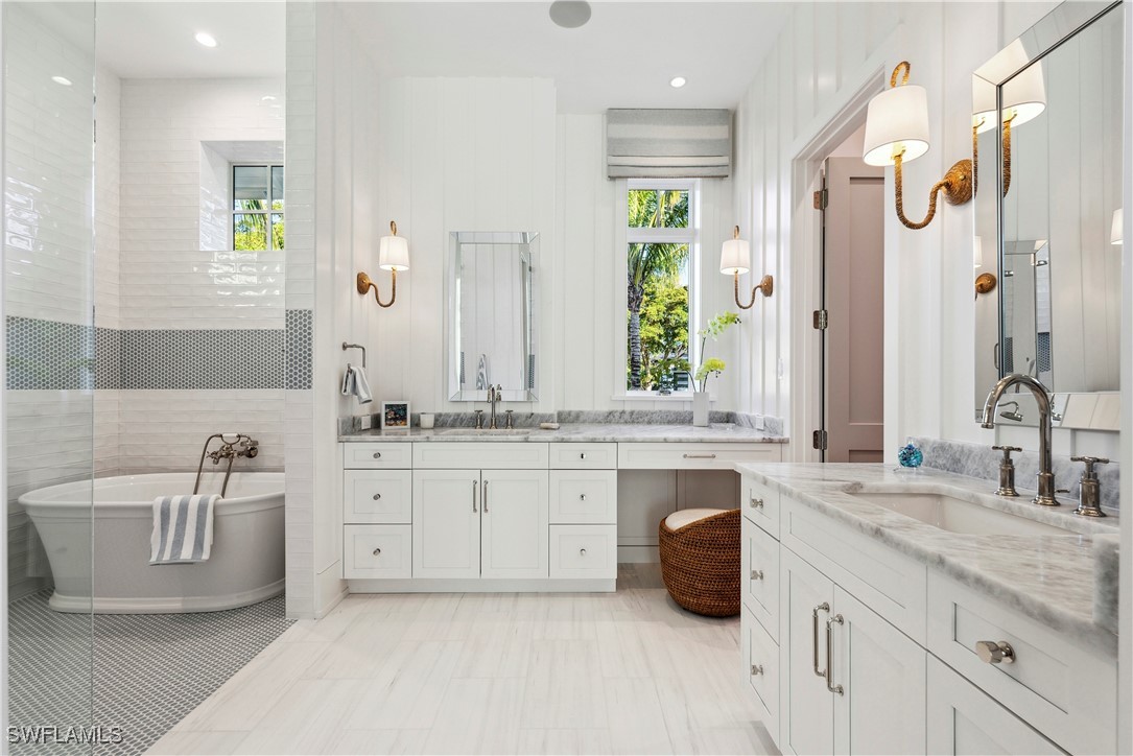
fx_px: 504
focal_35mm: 16
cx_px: 566
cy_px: 378
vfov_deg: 73.8
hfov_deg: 96.7
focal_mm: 16
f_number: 9
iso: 100
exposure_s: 1/8
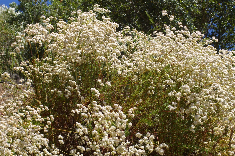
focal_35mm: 75
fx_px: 489
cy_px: 78
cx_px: 118
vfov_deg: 18.2
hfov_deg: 27.0
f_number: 8
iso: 200
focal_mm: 50
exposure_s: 1/350
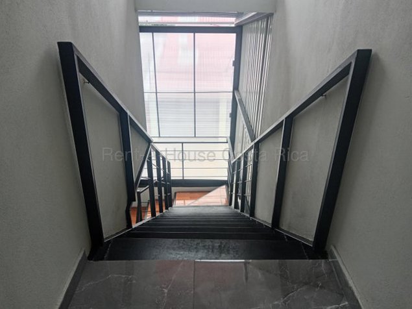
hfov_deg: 65.3
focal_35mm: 27
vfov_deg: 51.3
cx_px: 206
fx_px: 321
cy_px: 154
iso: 339
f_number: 1.9
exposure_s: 1/60
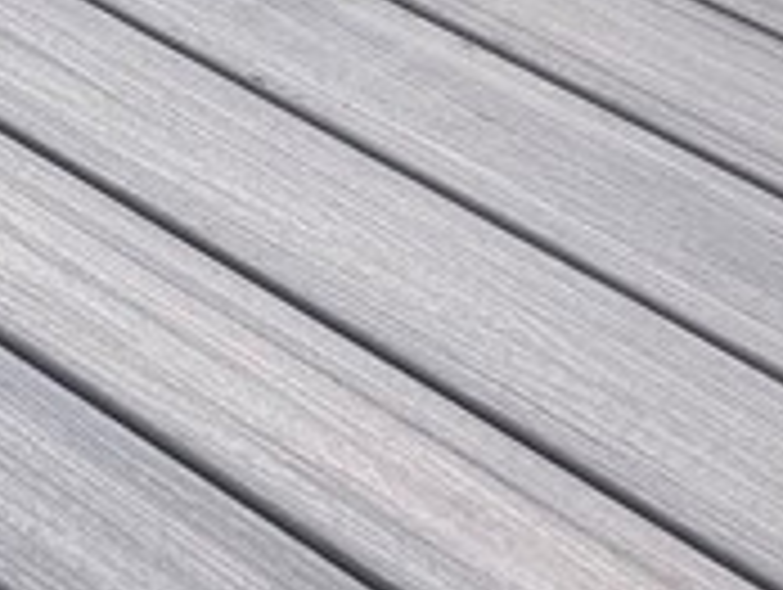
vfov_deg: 8.8
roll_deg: +0.8
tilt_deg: -15.0
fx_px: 3194
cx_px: -598
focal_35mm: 141
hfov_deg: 12.8
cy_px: -1121
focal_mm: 6.76
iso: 80
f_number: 1.78
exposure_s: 1/707
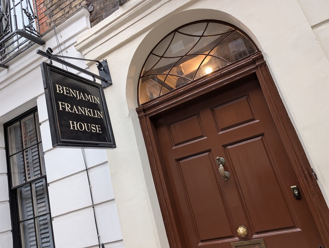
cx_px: 164
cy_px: 124
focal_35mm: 24
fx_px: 228
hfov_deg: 71.5
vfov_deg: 57.0
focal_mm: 6.9
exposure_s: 1/102
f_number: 1.68
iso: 140
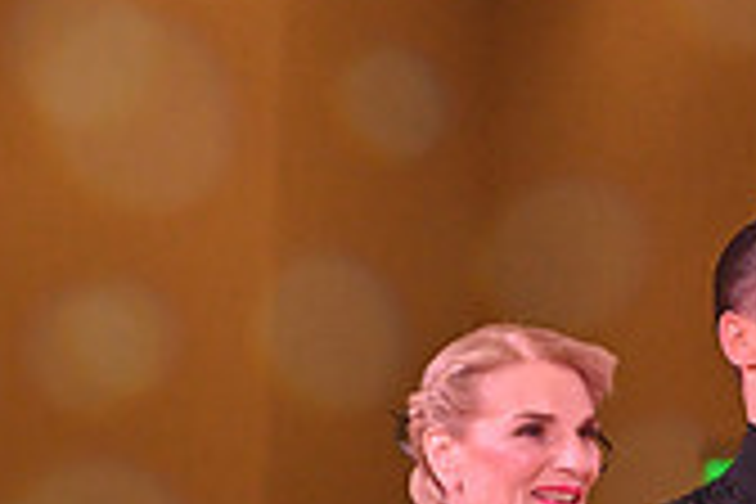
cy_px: 914
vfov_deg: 3.9
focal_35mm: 346
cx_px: 538
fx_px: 7265
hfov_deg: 6.0
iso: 2000
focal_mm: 100
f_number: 5
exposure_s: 1/400
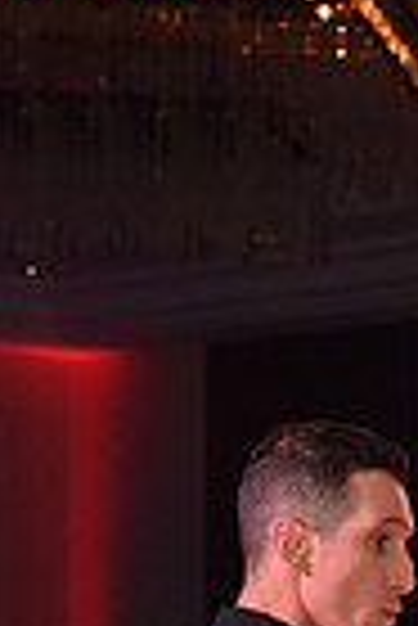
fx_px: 5663
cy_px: 1166
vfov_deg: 6.2
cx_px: 789
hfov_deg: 4.2
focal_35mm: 326
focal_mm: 78
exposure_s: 1/320
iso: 2500
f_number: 7.1
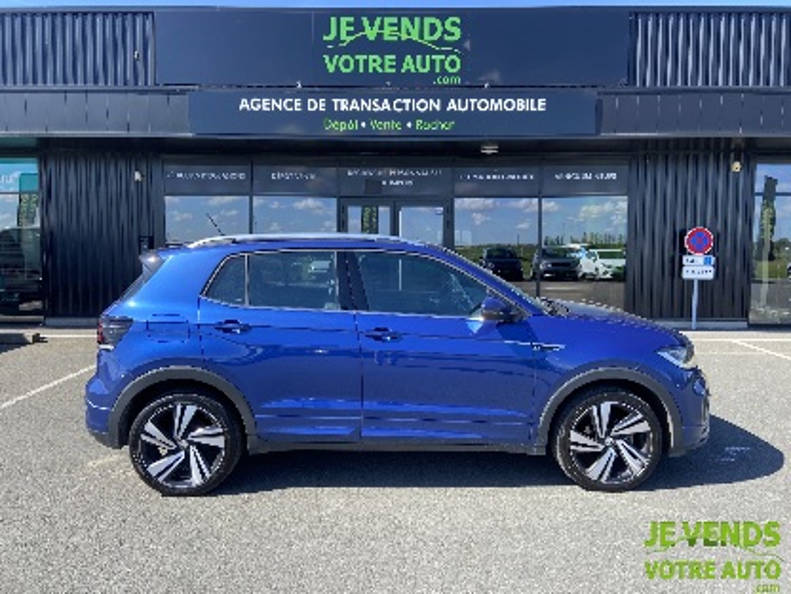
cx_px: 396
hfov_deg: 67.3
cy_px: 297
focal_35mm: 26
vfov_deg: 53.1
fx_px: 594
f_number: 1.8
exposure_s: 1/752
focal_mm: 4.25
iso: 32
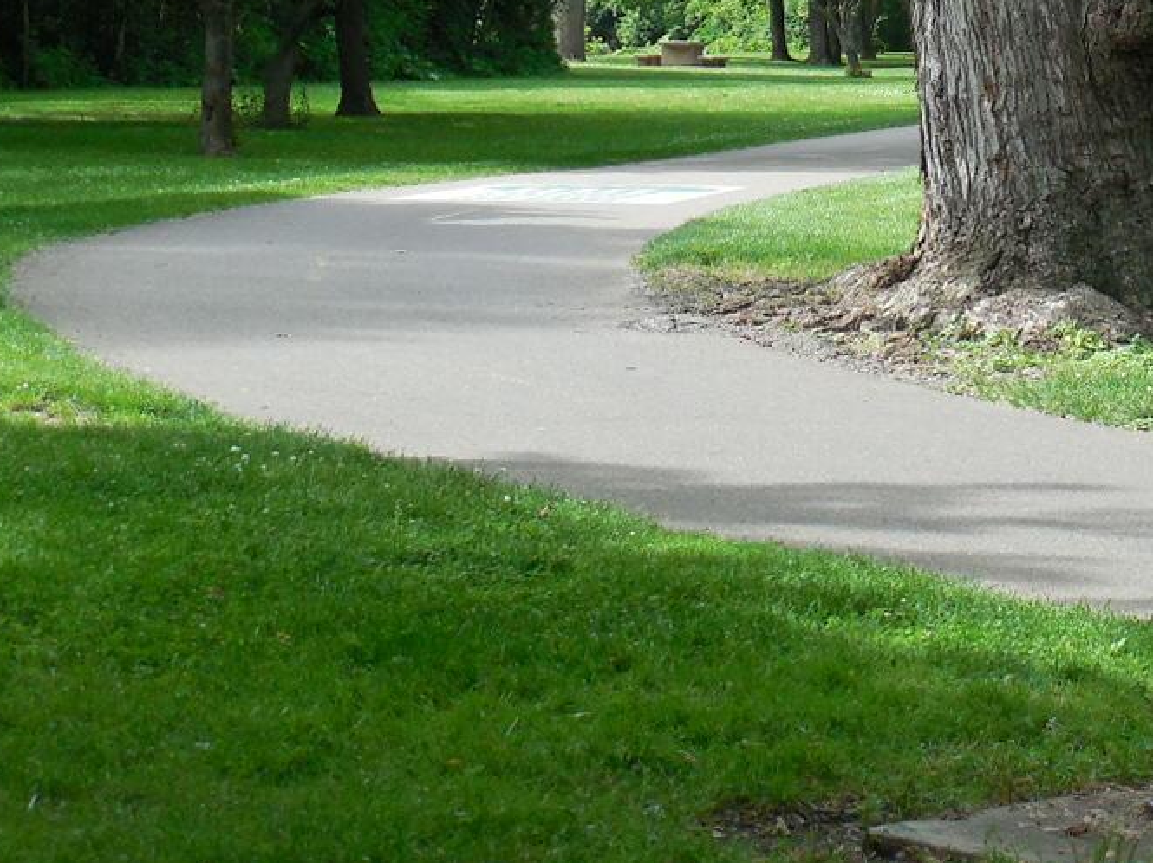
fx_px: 4328
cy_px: -97
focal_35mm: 130
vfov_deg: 11.2
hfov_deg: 15.0
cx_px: 1084
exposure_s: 1/250
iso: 125
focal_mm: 9.8
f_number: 4.2
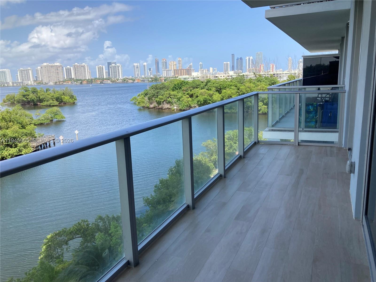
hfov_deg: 63.4
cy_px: 141
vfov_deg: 49.7
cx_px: 188
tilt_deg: -11.5
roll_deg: +1.8
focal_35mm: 28
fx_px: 304
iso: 20
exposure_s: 1/1215
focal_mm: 3.99
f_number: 1.8
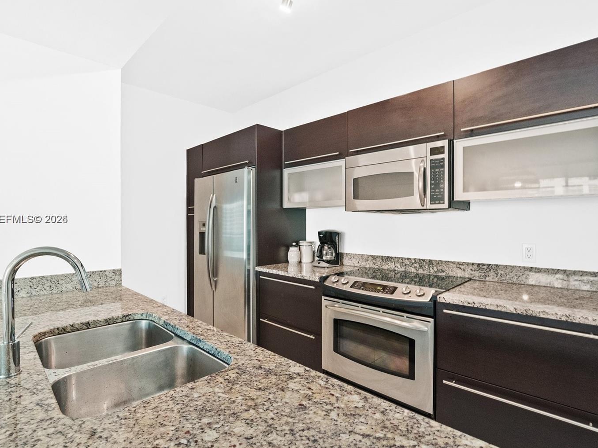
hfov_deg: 90.9
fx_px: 294
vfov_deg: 74.7
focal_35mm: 17
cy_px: 220
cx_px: 282
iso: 3600
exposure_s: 1/15
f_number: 8
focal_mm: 10
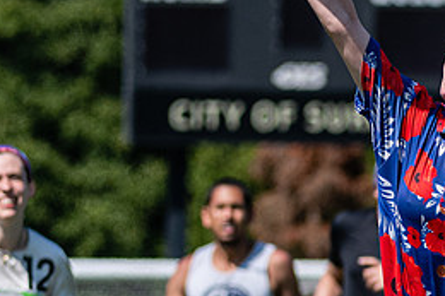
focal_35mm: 1061
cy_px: 276
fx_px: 13106
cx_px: 547
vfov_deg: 1.3
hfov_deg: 1.9
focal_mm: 200
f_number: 4
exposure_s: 1/2500
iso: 200
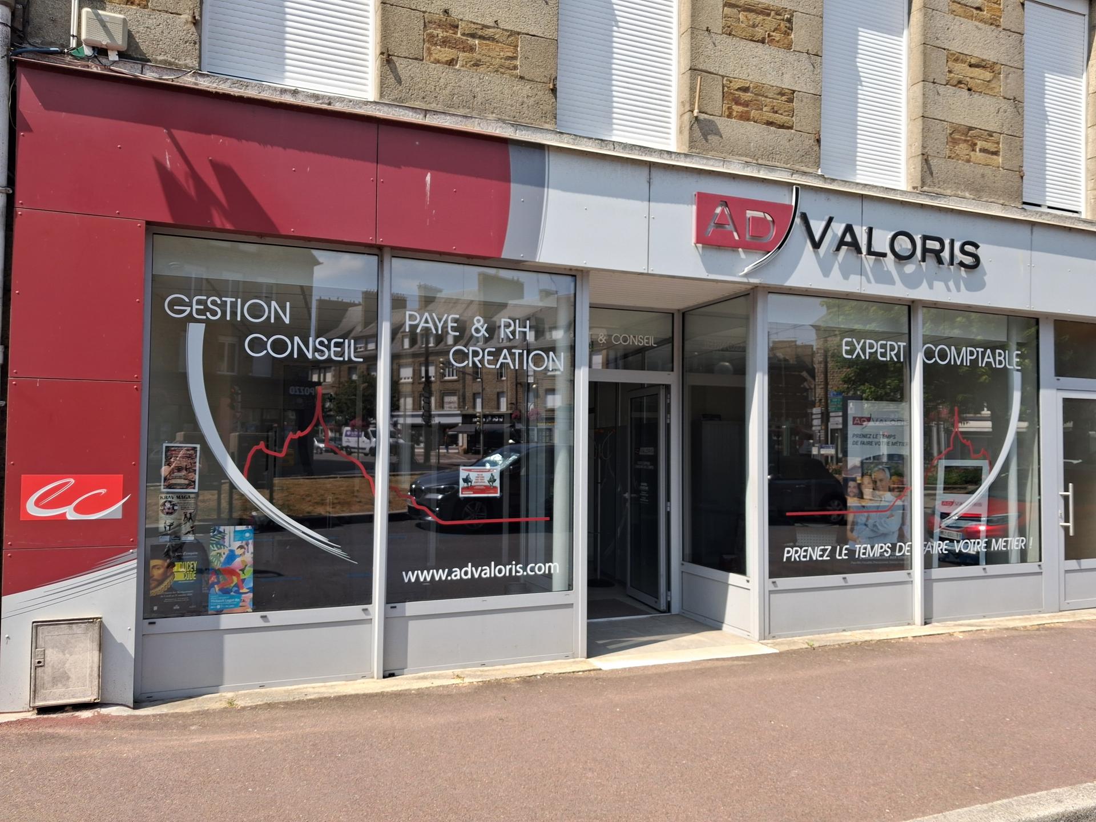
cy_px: 411
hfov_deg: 65.3
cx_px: 548
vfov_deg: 51.4
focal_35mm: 27
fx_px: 855
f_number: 1.8
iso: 20
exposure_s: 1/339
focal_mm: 4
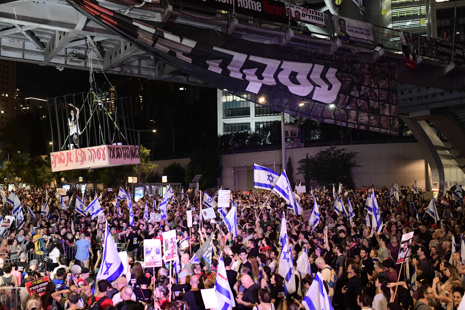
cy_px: 155
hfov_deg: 54.4
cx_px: 232
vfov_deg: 37.9
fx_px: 452
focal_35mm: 35
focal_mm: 35
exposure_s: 1/250
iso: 8000
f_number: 3.5
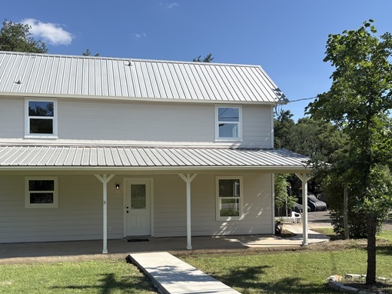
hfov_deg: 53.8
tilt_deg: +2.1
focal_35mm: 34
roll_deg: +0.8
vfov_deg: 41.5
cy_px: 183
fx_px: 385
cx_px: 167
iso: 50
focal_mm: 5.96
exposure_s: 1/3125
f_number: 1.6
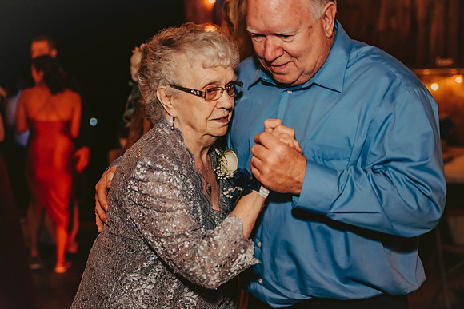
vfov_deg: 24.6
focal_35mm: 55
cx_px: 232
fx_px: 709
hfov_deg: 36.2
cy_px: 154
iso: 1250
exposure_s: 1/125
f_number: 2.8
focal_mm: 55
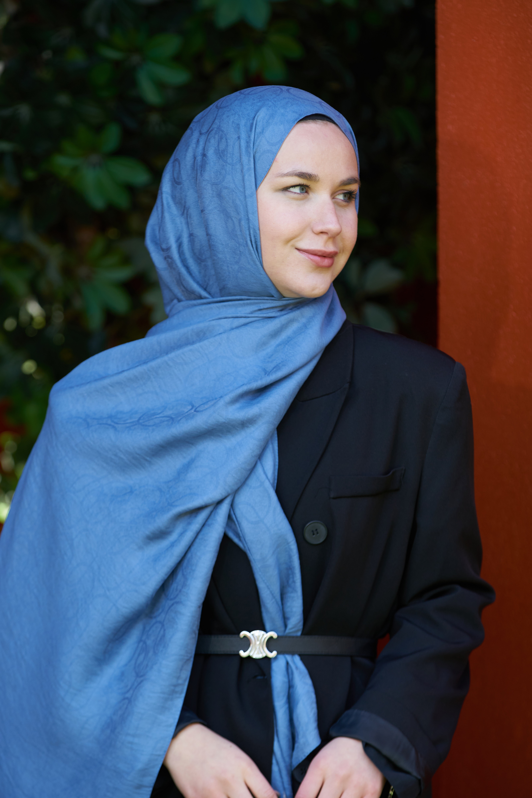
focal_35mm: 168
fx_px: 3722
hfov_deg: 8.2
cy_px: 399
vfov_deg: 12.2
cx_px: 266
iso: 200
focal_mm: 168
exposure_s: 1/200
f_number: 4
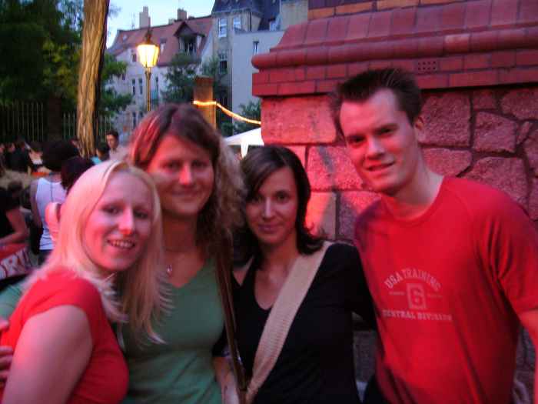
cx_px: 269
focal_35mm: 35
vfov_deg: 40.7
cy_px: 202
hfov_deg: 52.6
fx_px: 544
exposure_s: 1/8
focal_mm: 5.8
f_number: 2.8
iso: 200
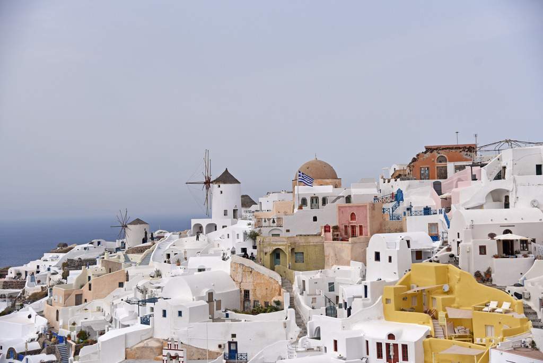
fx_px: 830
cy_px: 182
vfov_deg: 24.7
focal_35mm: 55
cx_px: 272
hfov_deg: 36.2
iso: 100
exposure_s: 1/2000
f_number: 4
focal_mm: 55
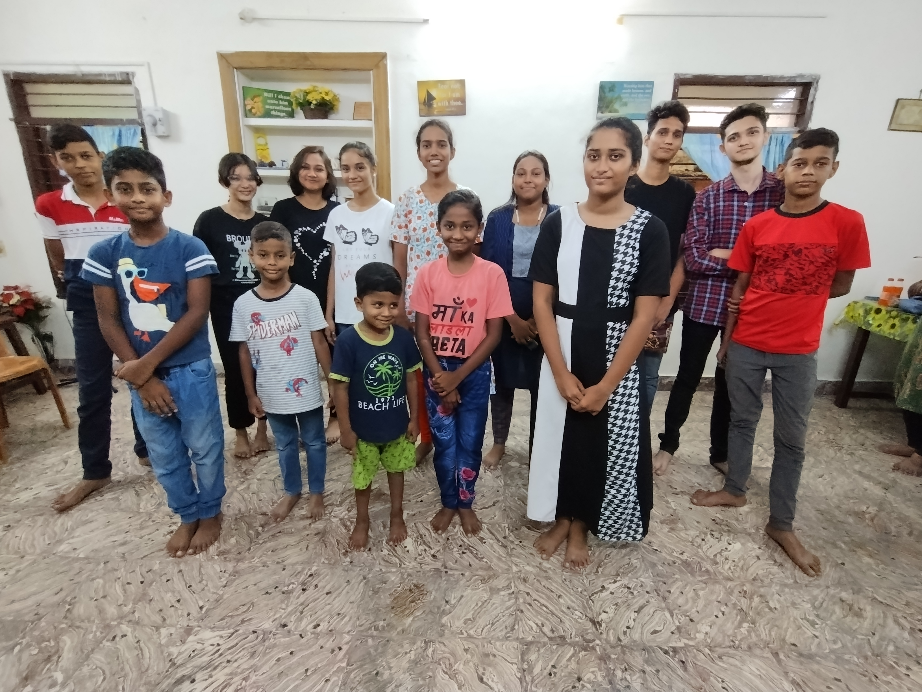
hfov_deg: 94.5
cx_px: 461
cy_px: 346
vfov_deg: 78.1
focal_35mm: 16
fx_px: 426
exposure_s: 1/33.3
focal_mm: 1.66
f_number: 2.2
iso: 681
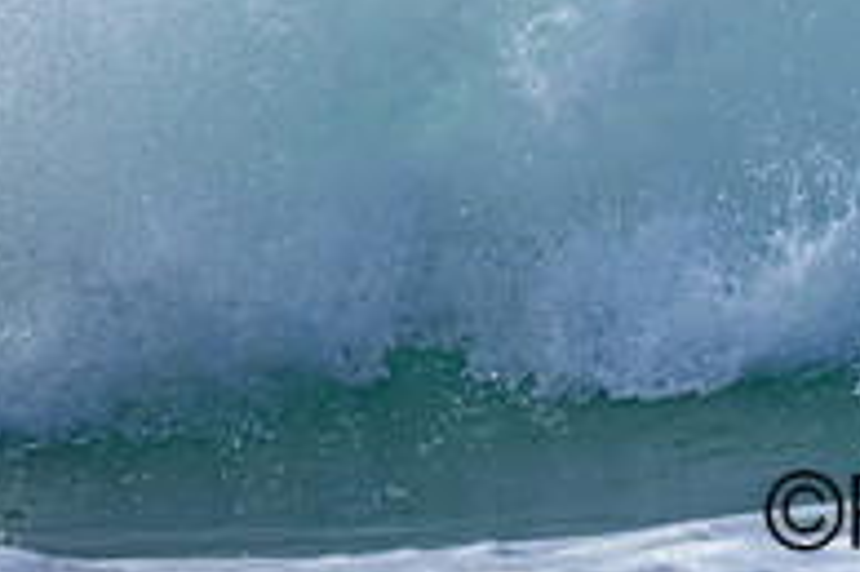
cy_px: -197
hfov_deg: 0.8
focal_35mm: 2523
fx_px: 60219
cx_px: 1139
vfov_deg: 0.5
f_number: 6.3
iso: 220
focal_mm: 800
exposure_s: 1/2000
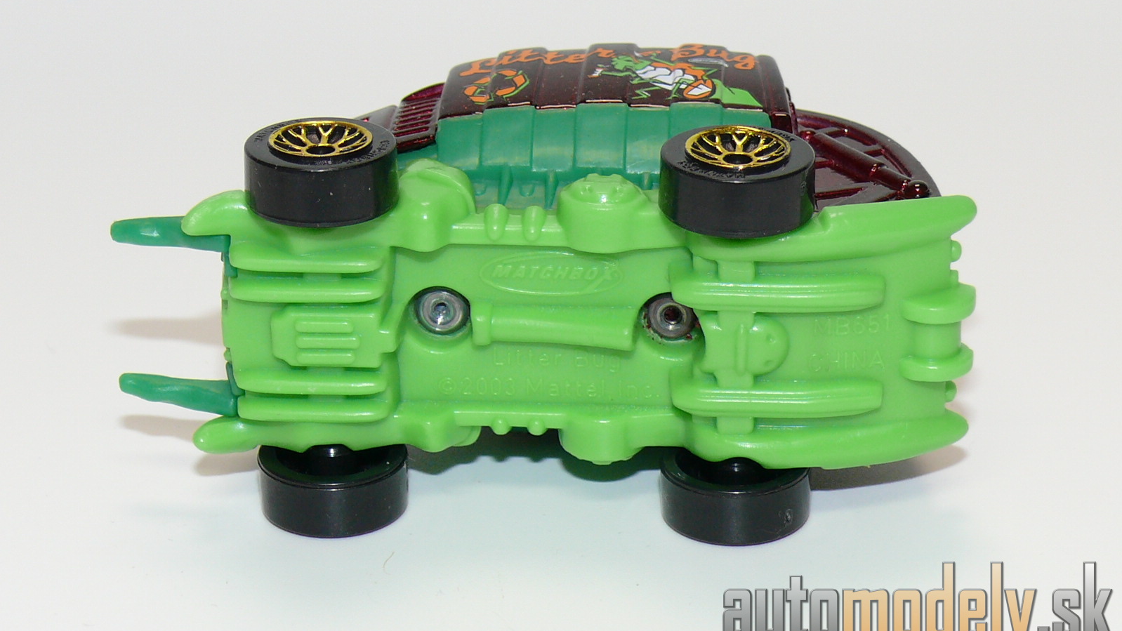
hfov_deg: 17.9
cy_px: 248
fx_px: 3570
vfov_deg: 10.1
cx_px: 561
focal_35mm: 120
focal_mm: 13.9
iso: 100
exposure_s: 1/30
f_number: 4
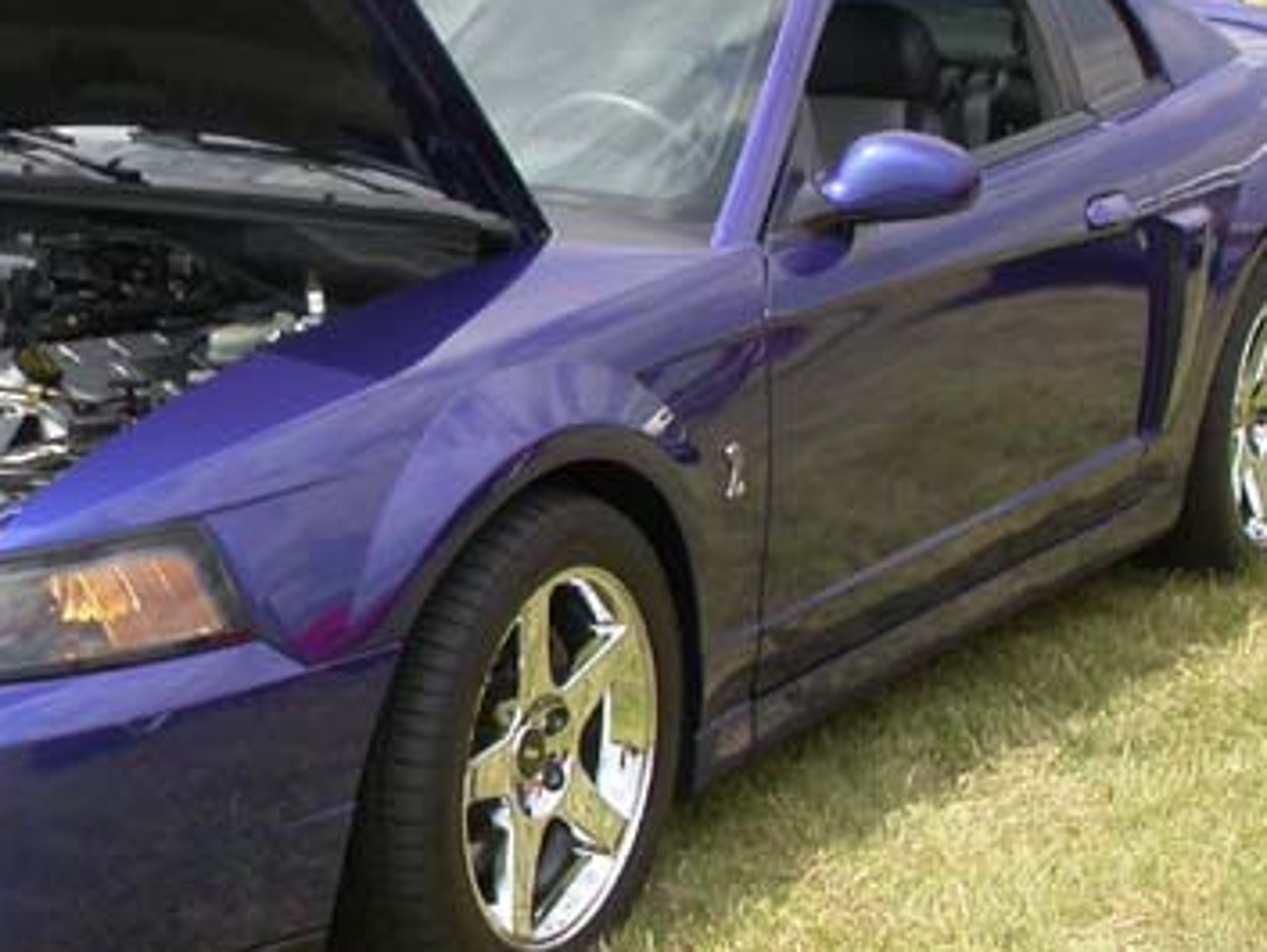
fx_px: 3149
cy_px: 352
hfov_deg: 22.1
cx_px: 79
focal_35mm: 86
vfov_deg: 17.2
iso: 100
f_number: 6.7
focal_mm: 7.85
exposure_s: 1/250
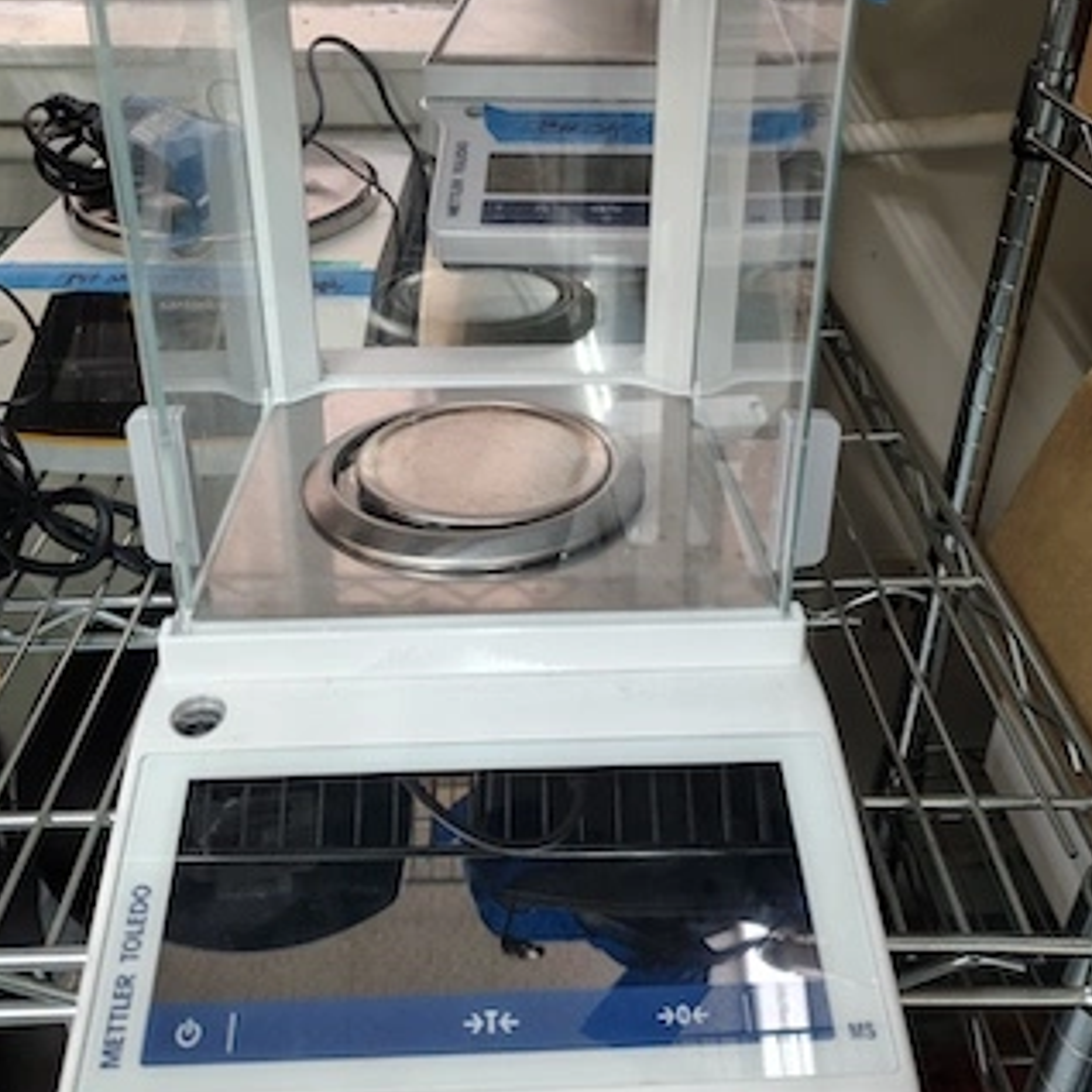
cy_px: 398
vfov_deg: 50.5
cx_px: 529
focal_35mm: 32
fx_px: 1142
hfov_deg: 51.1
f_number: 1.8
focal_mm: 5.56
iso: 837
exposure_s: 1/120
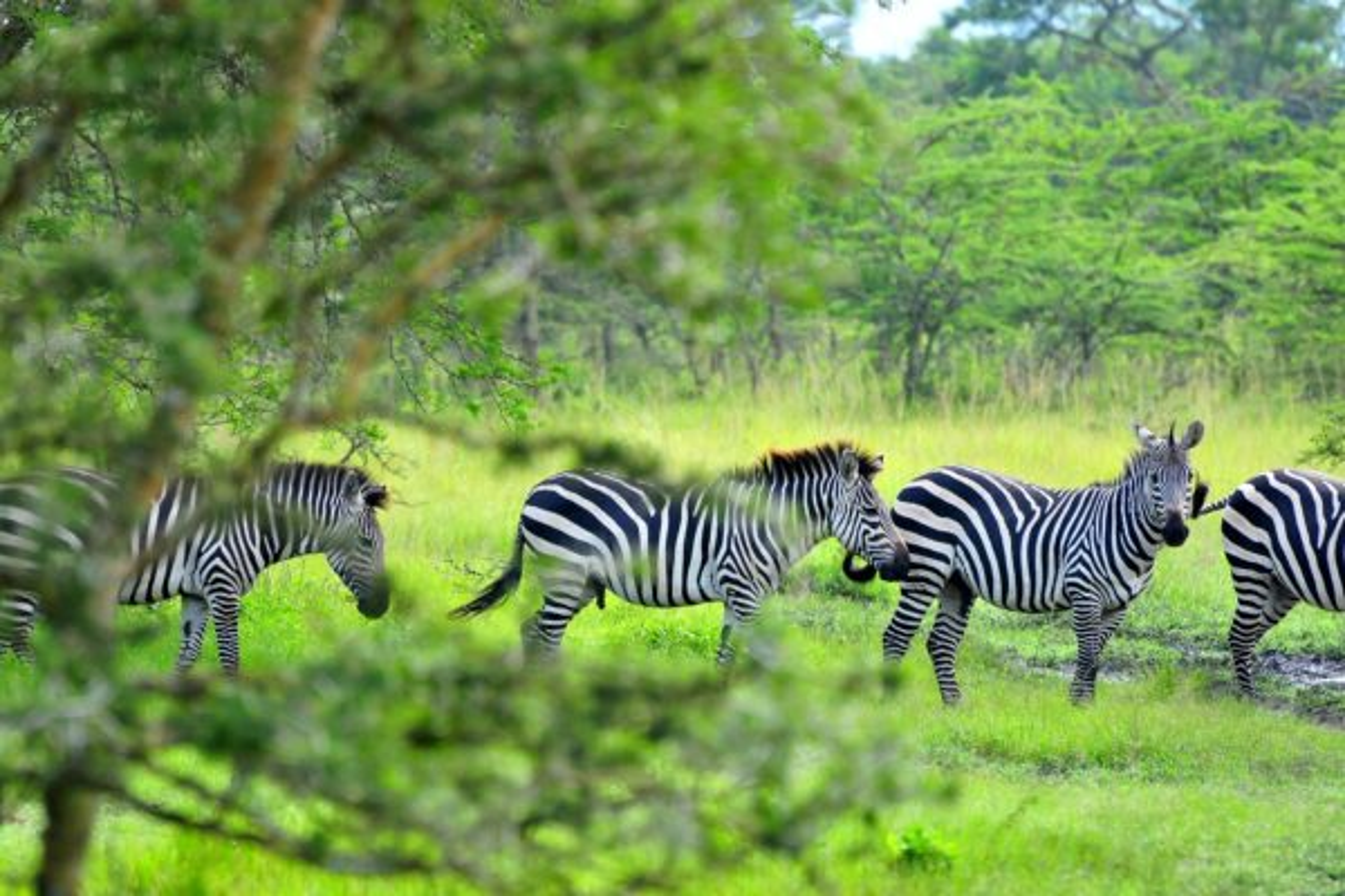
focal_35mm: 450
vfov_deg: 3.1
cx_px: 672
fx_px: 16811
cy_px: 448
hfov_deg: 4.6
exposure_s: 1/640
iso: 800
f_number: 5.6
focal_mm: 300
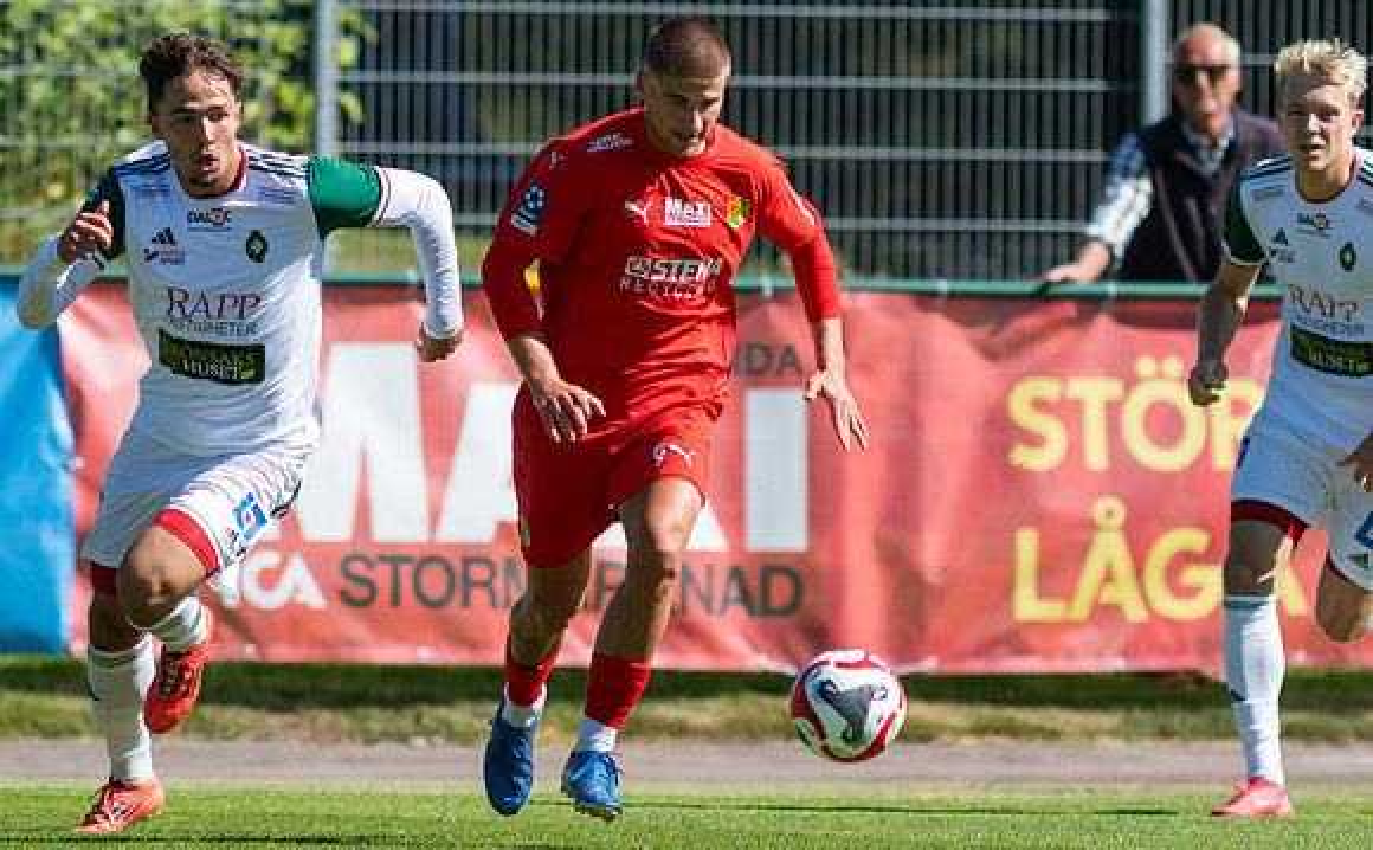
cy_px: 477
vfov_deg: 1.8
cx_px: 667
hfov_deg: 2.9
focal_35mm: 719
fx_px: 26823
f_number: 3.2
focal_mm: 300
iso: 125
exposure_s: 1/3200
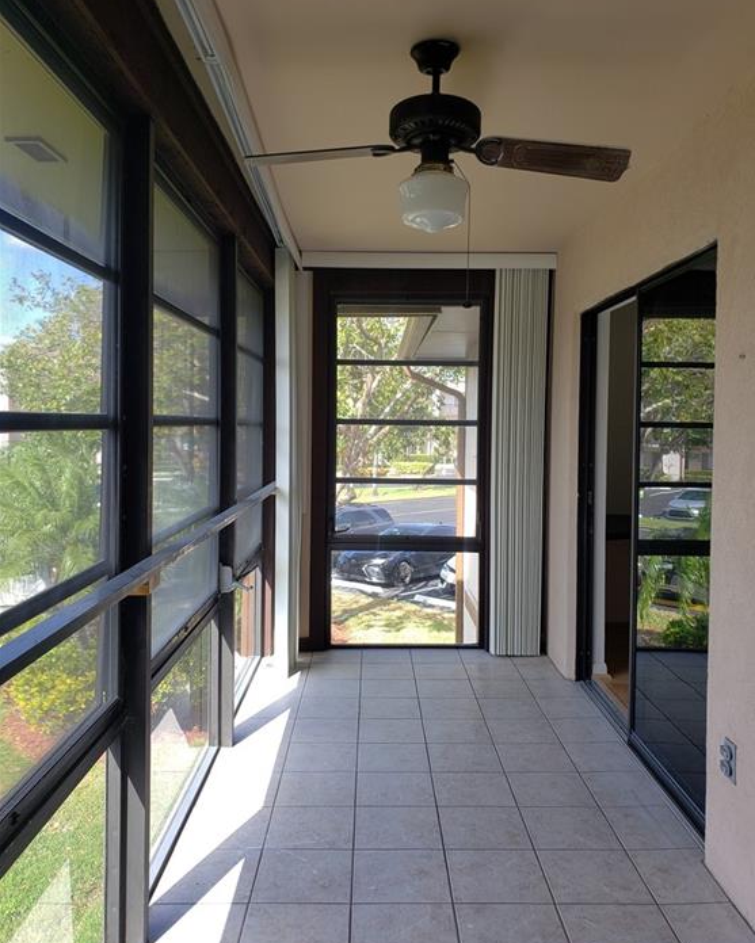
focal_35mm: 28
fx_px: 782
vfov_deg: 62.1
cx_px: 389
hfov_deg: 51.5
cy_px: 442
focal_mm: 4.3
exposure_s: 1/127
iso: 50
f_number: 2.4
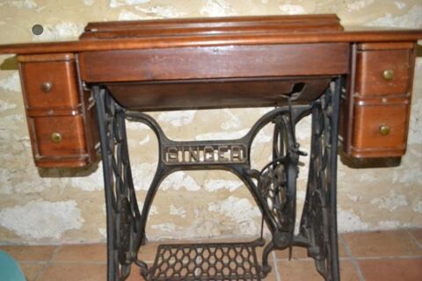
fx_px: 387
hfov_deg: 57.2
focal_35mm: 33
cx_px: 211
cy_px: 140
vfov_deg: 40.0
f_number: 3.8
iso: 3200
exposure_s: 1/60
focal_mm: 22
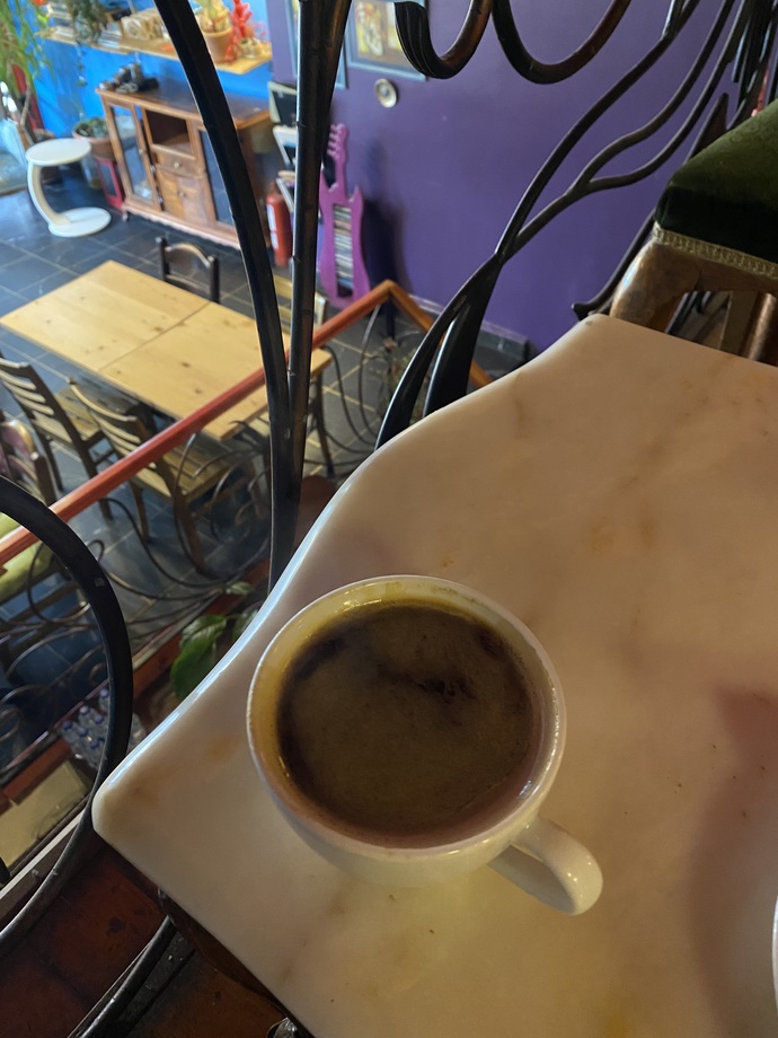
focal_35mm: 26
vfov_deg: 67.3
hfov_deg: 53.1
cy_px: 519
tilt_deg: -45.0
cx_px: 389
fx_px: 779
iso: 640
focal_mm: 4.25
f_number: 1.8
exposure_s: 1/25
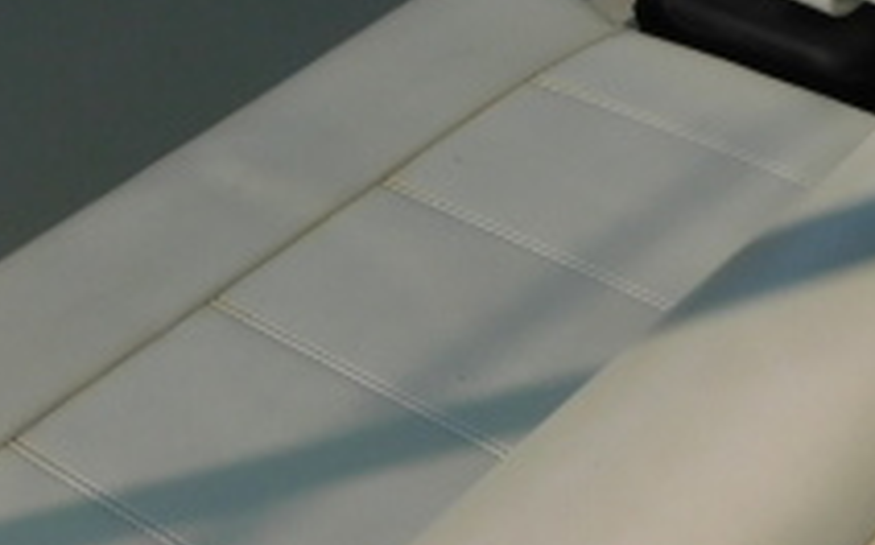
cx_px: 429
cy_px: -202
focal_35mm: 92
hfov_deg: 22.6
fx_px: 2192
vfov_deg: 13.6
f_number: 6
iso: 125
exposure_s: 1/500
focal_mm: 4
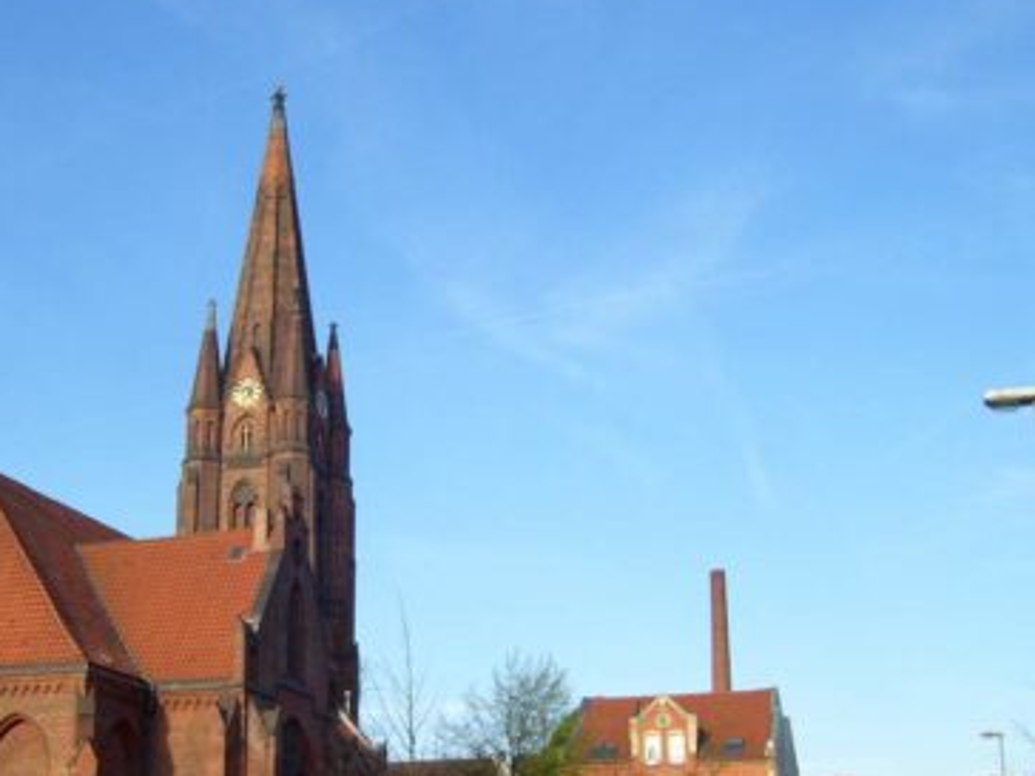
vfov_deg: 27.9
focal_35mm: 52
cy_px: 509
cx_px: 355
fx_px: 1555
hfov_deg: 36.5
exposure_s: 1/350
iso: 80
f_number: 4.8
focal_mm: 6
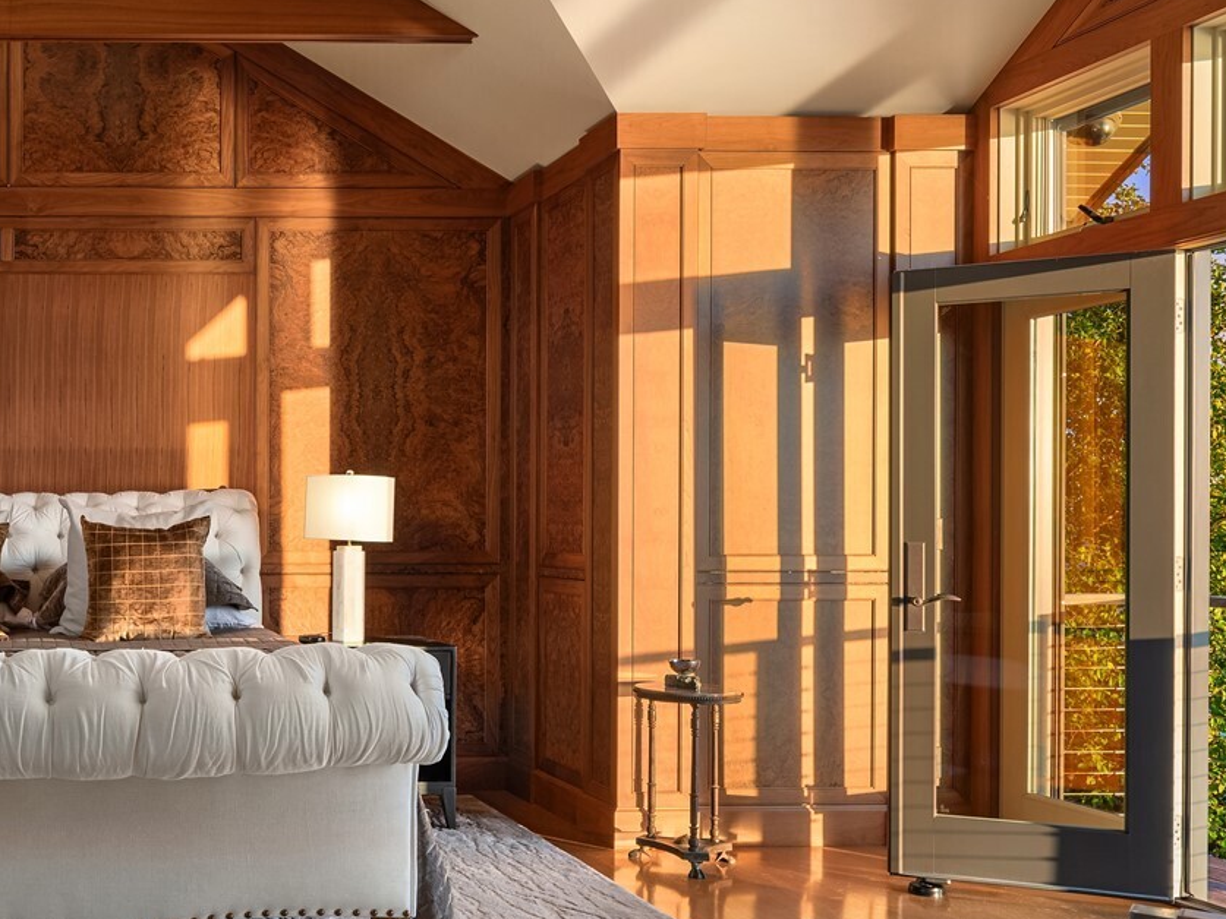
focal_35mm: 37
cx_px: 92
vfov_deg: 38.1
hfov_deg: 44.9
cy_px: 282
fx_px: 1311
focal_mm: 19
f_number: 7.1
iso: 100
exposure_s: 1/5
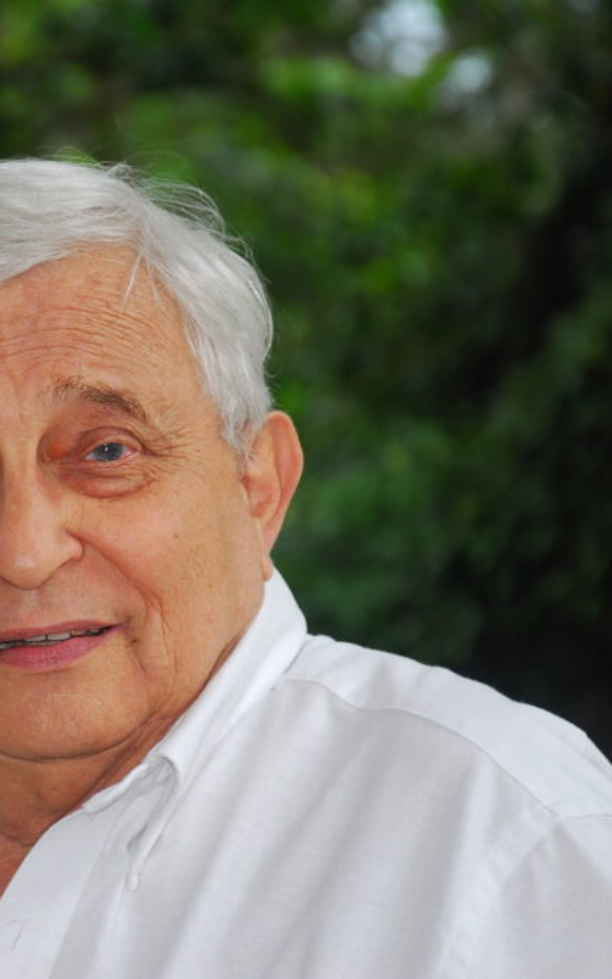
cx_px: 68
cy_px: 490
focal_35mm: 207
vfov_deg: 10.1
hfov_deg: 6.3
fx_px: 5521
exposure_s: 1/60
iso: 100
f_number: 5.6
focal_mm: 90
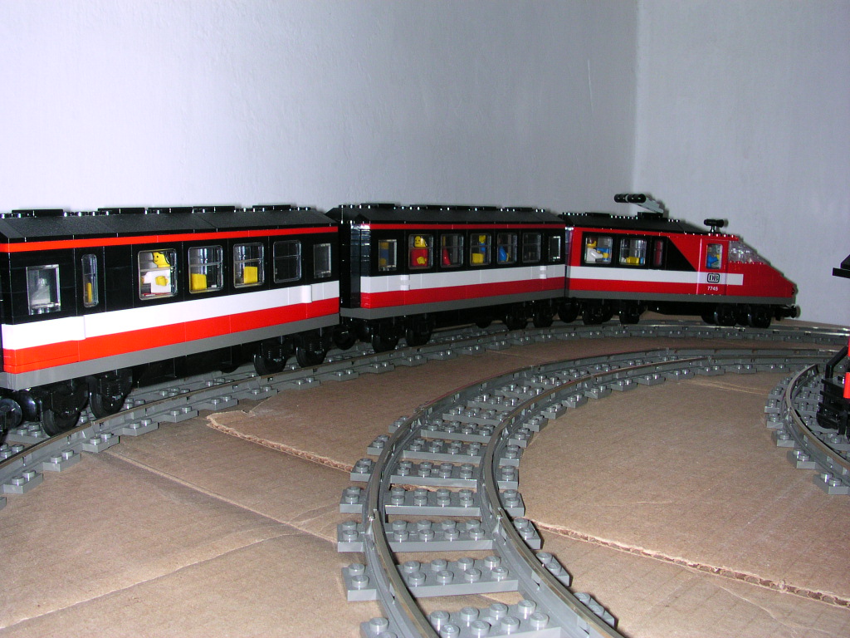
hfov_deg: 50.1
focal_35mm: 37
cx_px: 425
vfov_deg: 38.7
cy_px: 319
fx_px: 909
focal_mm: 5.6
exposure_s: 1/60
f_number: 4.5
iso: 100
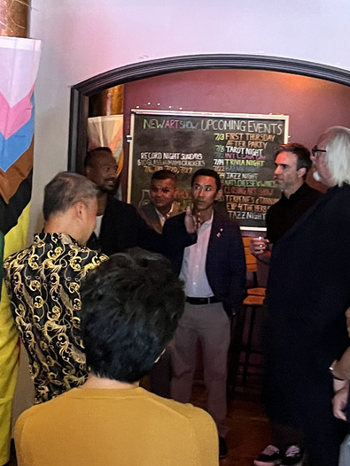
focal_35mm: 79
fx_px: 1065
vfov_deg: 24.6
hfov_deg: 18.5
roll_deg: -0.5
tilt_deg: +0.6
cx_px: 89
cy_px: 149
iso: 640
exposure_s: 1/30
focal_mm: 5.1
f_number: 1.6
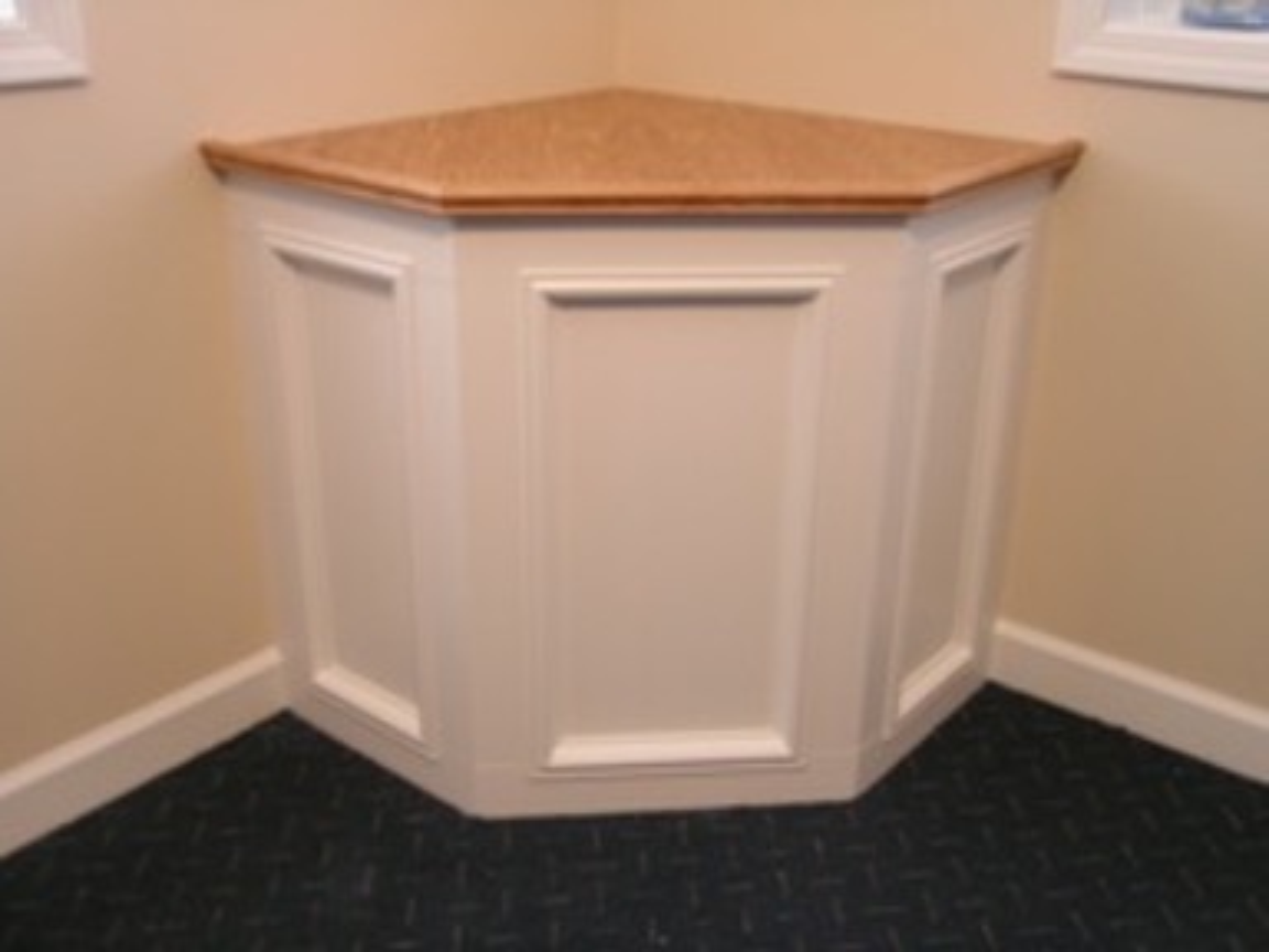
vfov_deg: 36.8
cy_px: 476
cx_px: 634
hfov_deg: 47.9
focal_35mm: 39
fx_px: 1430
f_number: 3.1
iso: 50
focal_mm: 8
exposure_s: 1/3.9
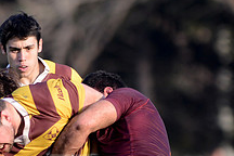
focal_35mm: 1127
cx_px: 2
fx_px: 7325
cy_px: 187
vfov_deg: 1.2
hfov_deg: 1.8
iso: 400
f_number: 4
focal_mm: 420
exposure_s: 1/1000
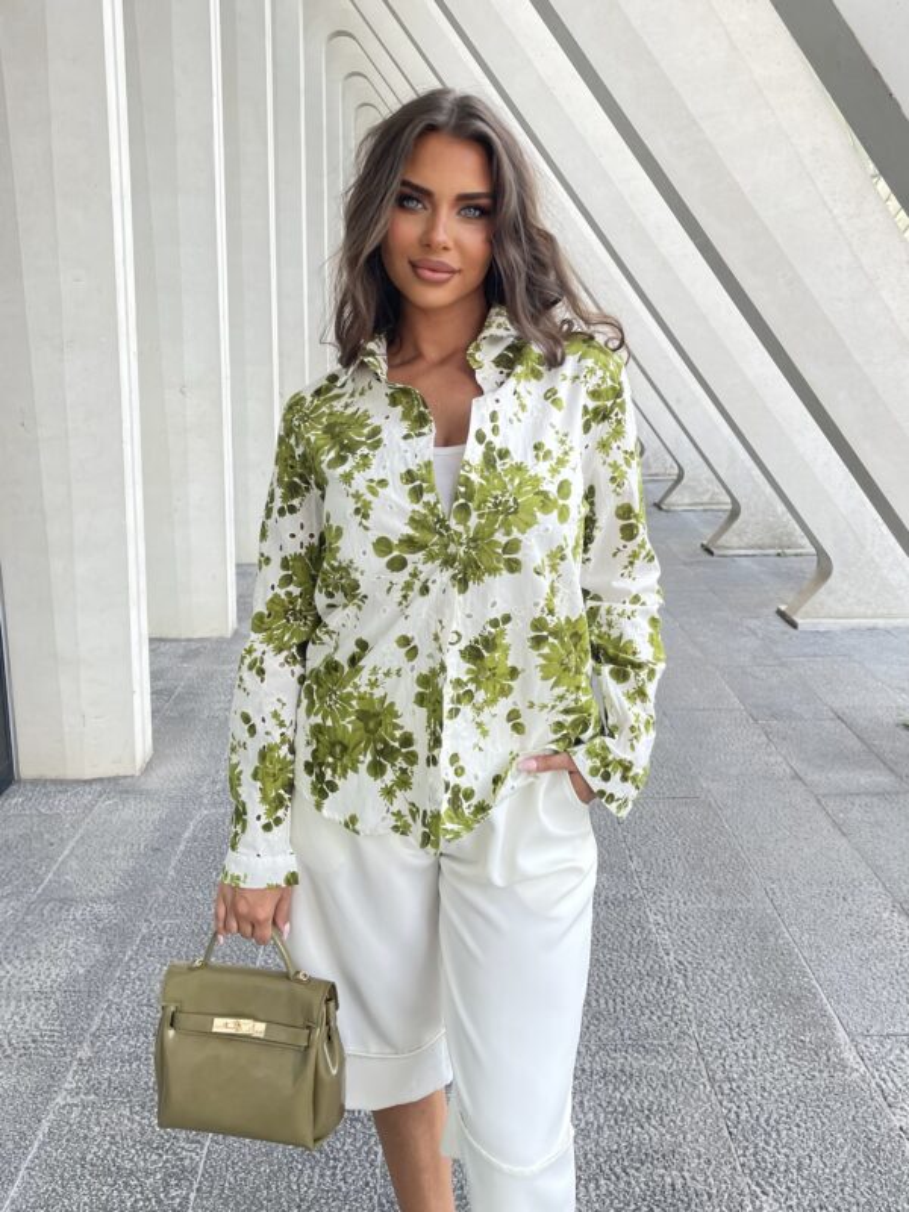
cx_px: 454
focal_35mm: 25
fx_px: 875
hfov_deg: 54.9
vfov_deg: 69.4
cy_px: 606
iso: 40
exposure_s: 1/121
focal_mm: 5.1
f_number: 1.6
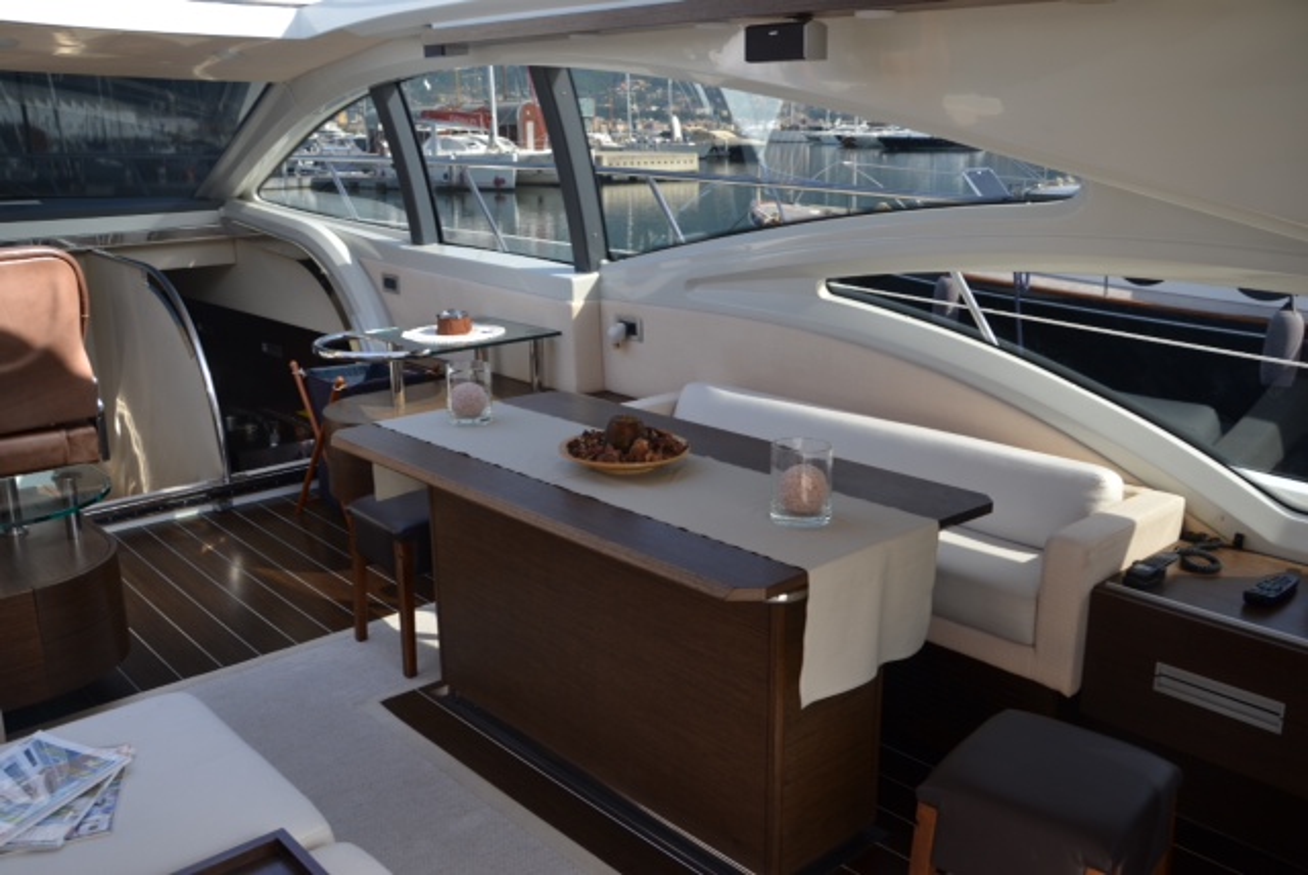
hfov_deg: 59.4
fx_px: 1146
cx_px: 654
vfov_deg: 41.8
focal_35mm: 32
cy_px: 438
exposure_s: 1/125
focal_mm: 21
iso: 100
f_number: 5.6
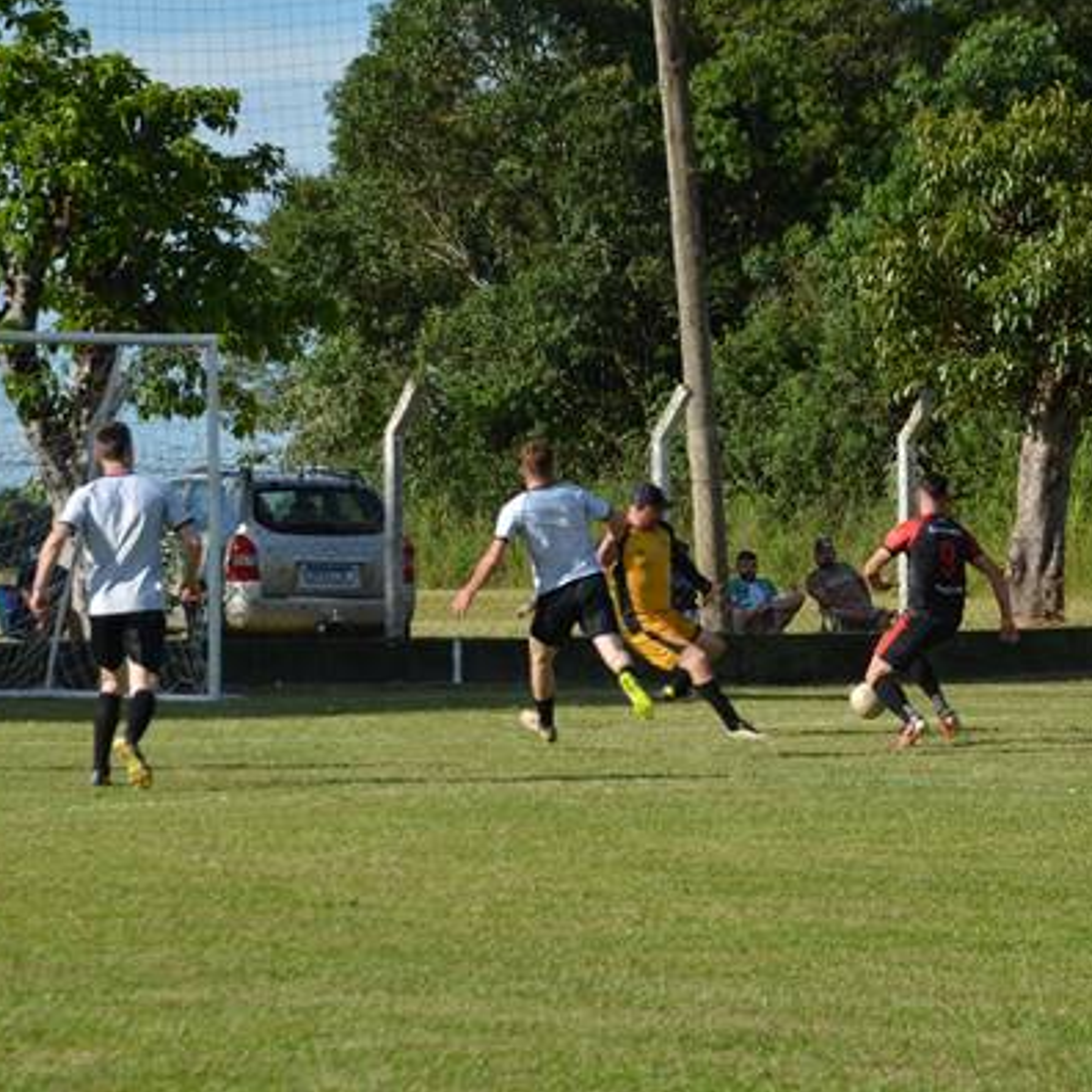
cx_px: 662
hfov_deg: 8.6
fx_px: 7268
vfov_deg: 8.6
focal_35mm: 204
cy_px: 543
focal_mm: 105
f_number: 8
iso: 100
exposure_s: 1/250
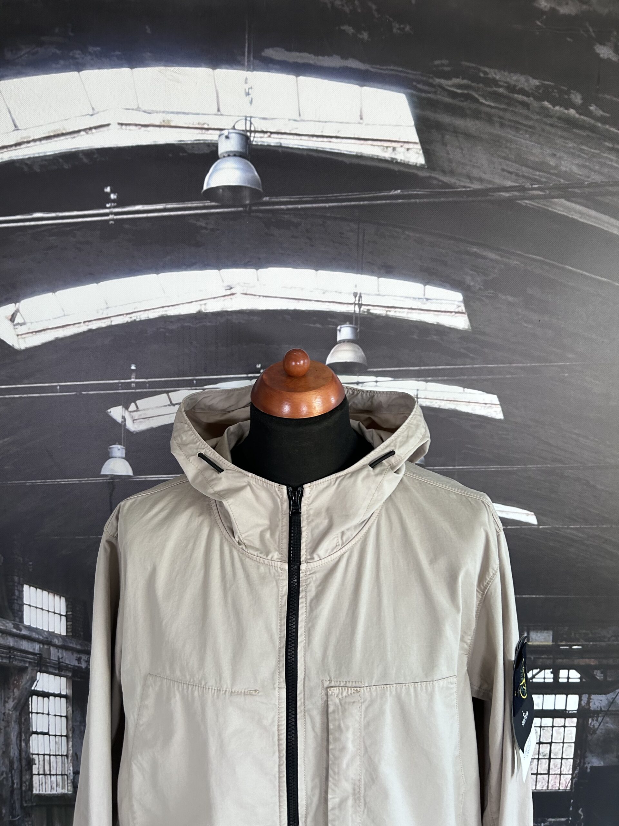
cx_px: 310
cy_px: 413
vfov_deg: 67.3
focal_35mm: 26
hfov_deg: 53.1
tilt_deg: -12.1
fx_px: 620
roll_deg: -2.0
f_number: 1.5
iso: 125
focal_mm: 5.7
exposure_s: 1/91
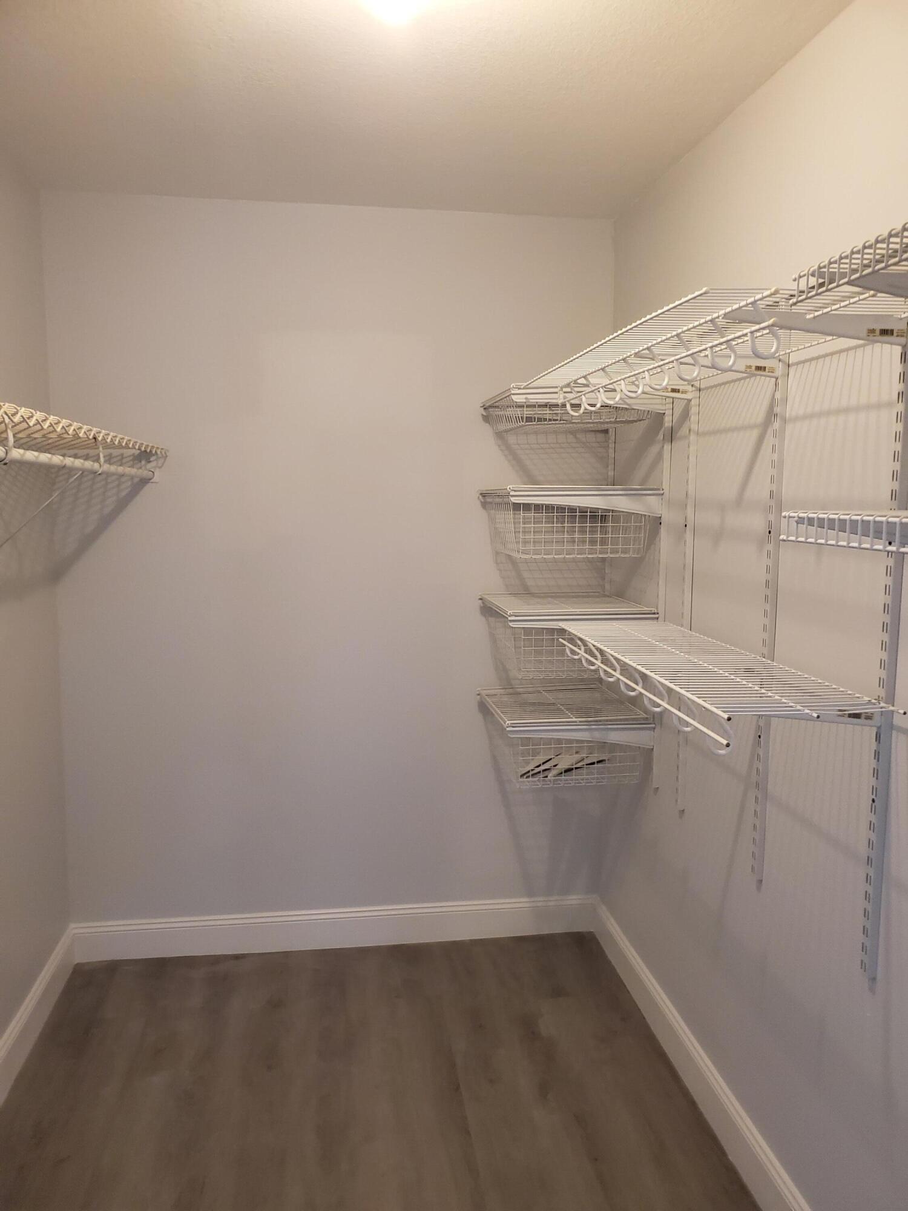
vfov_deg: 67.3
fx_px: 909
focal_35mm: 26
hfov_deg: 53.1
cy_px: 606
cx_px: 454
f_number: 2.4
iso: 500
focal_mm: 4.3
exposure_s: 1/40
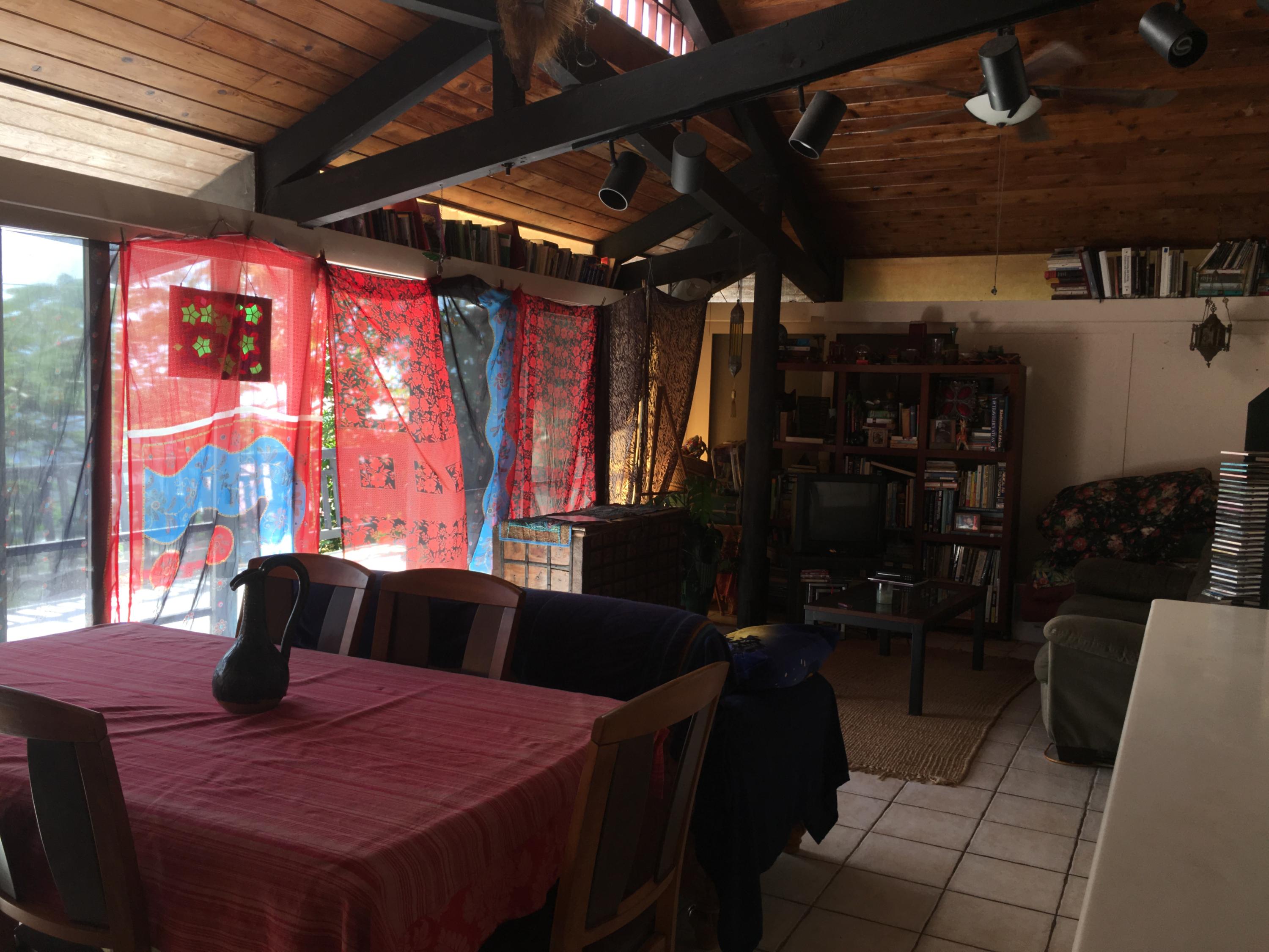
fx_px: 1063
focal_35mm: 29
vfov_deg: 48.2
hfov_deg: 61.7
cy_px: 476
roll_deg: -1.7
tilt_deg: -4.0
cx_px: 634
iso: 25
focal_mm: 4.15
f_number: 2.2
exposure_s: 1/98
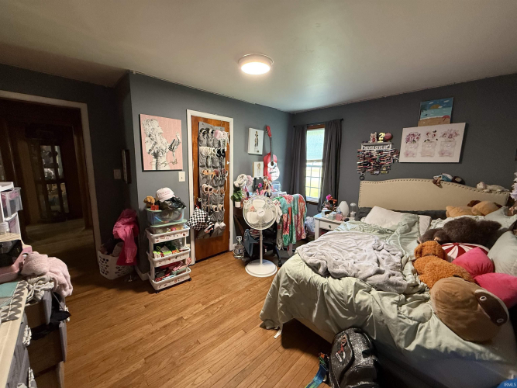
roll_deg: -2.0
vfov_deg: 85.7
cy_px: 194
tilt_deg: -8.4
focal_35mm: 14
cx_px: 258
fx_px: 209
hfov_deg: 102.1
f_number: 2.2
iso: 400
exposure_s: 1/60
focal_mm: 2.22
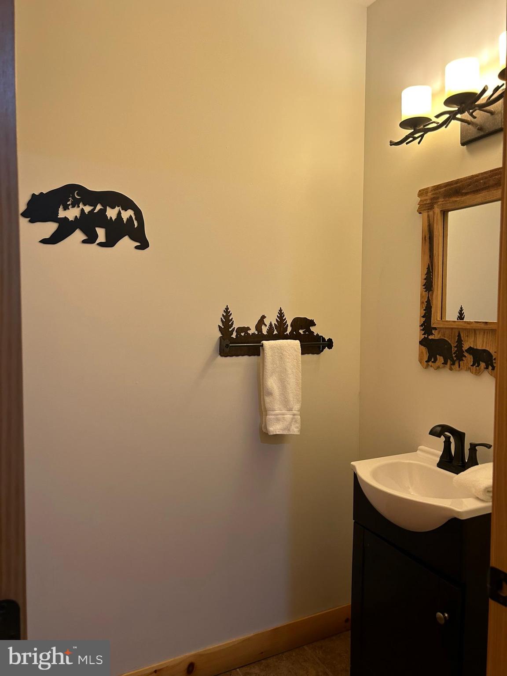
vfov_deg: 67.3
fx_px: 508
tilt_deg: -2.9
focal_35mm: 26
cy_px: 338
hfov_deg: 53.1
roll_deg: -0.7
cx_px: 254
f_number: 1.5
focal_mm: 5.7
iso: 100
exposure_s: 1/120
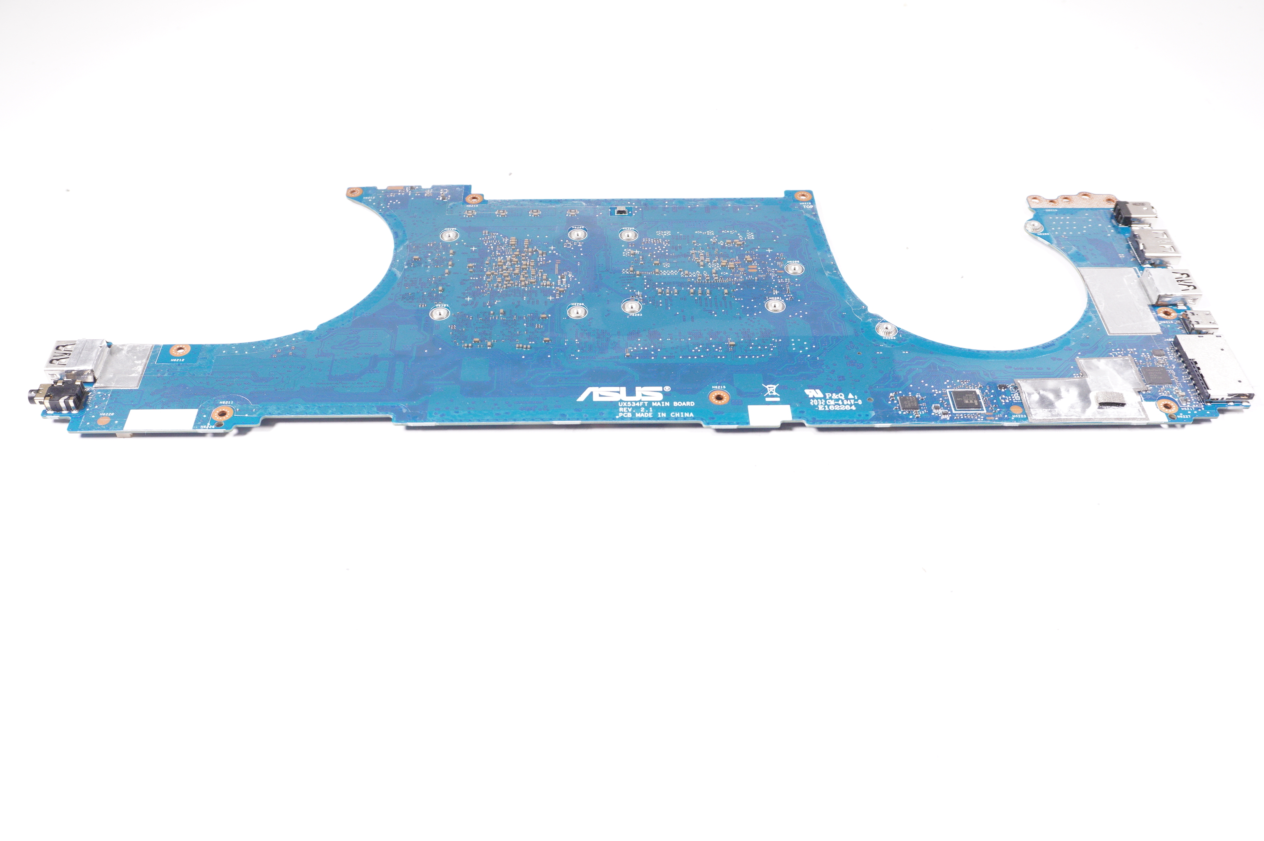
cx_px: 632
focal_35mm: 34
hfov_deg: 55.1
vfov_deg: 38.3
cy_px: 420
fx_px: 1210
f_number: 6.3
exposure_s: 1/200
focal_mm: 23
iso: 1000
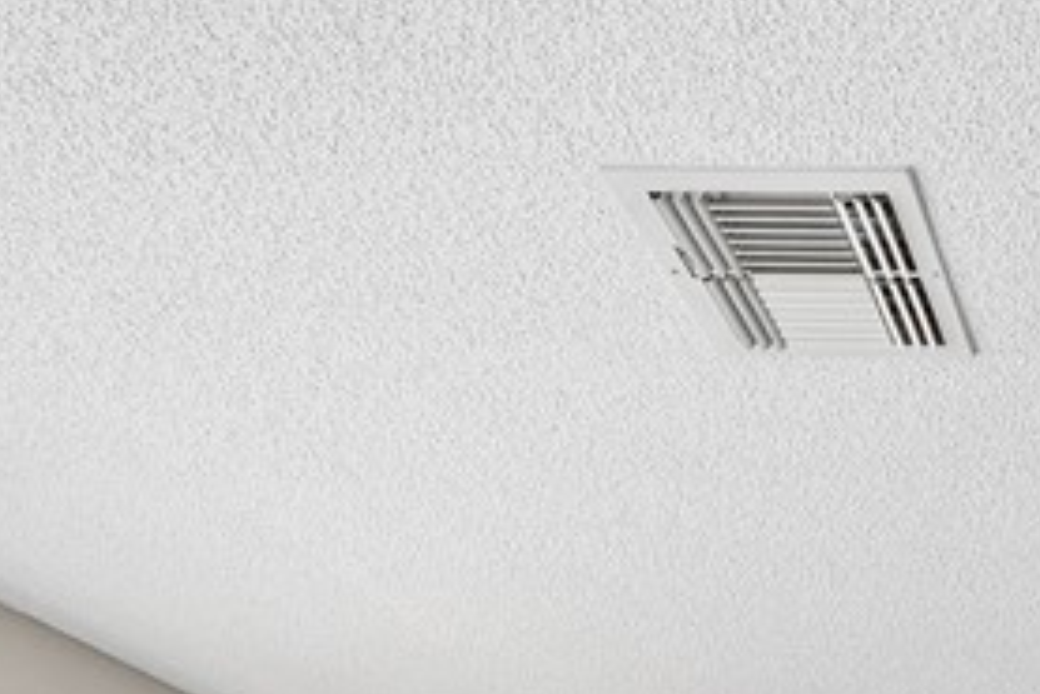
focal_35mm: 47
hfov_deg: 33.1
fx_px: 1358
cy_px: 1234
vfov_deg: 20.6
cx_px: 1290
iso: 2000
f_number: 11
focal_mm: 12
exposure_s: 1/15
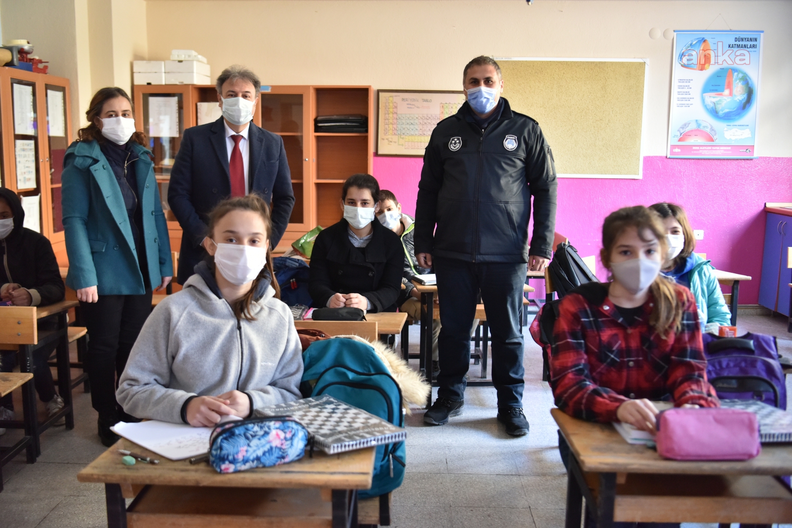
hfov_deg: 54.4
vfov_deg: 37.9
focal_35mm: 35
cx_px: 396
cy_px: 264
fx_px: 770
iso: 2000
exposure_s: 1/100
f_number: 2.8
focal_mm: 35
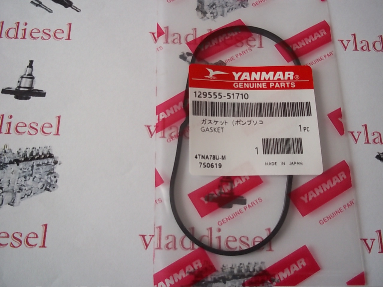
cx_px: 192
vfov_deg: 39.7
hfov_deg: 51.4
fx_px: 398
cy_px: 144
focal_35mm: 36
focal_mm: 6.5
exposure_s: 1/30
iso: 80
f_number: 3.1
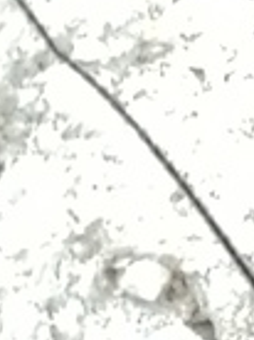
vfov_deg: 4.1
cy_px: 673
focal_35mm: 478
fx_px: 4691
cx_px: 575
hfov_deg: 3.1
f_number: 1.8
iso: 50
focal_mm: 3.46
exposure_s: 1/50
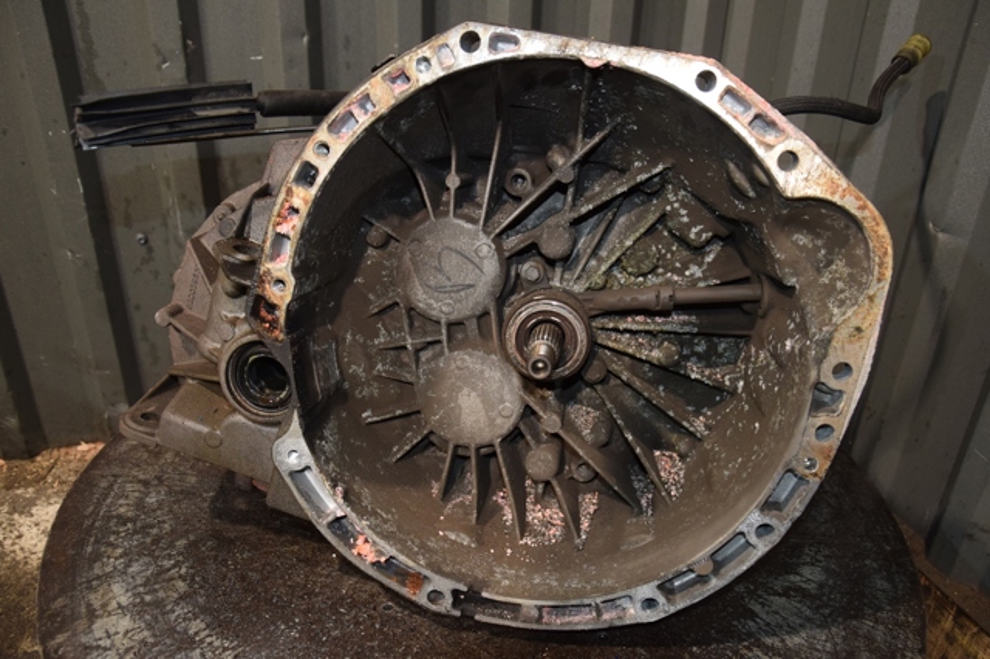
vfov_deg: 41.7
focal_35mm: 32
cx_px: 495
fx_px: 866
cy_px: 330
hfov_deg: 59.5
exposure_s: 1/50
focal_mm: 21
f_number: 4
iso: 800
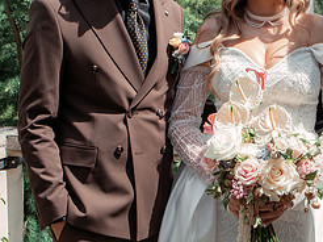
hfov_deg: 20.5
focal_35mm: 94
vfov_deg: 15.6
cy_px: 68
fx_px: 876
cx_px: 280
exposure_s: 1/320
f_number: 8
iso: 200
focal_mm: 35
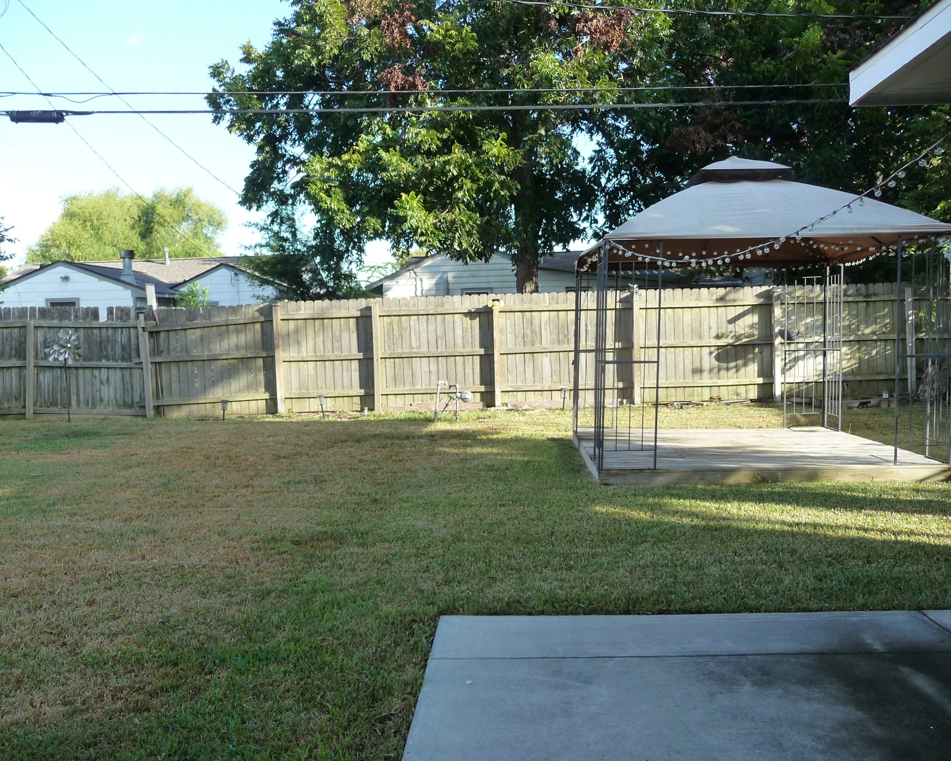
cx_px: 474
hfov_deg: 58.8
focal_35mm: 30
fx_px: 844
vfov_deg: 48.5
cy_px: 388
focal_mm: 4.7
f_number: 3.3
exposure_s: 1/200
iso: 160
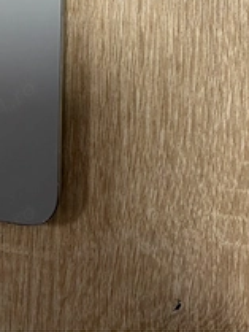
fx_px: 441
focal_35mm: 46
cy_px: 16
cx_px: 16
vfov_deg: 37.7
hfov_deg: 29.9
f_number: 2.2
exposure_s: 1/50
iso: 200
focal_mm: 2.22
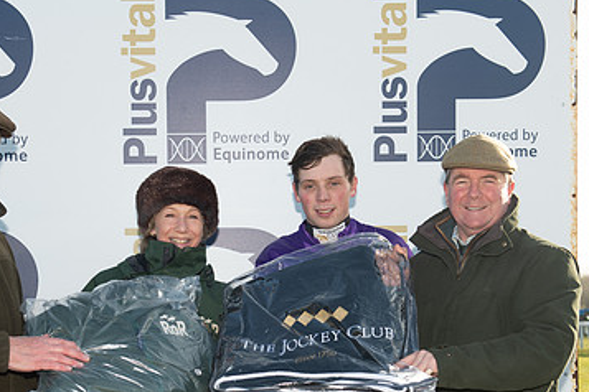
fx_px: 1276
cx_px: 249
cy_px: 309
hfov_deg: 26.0
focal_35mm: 78
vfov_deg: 17.4
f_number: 5
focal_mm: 48
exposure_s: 1/250
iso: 100
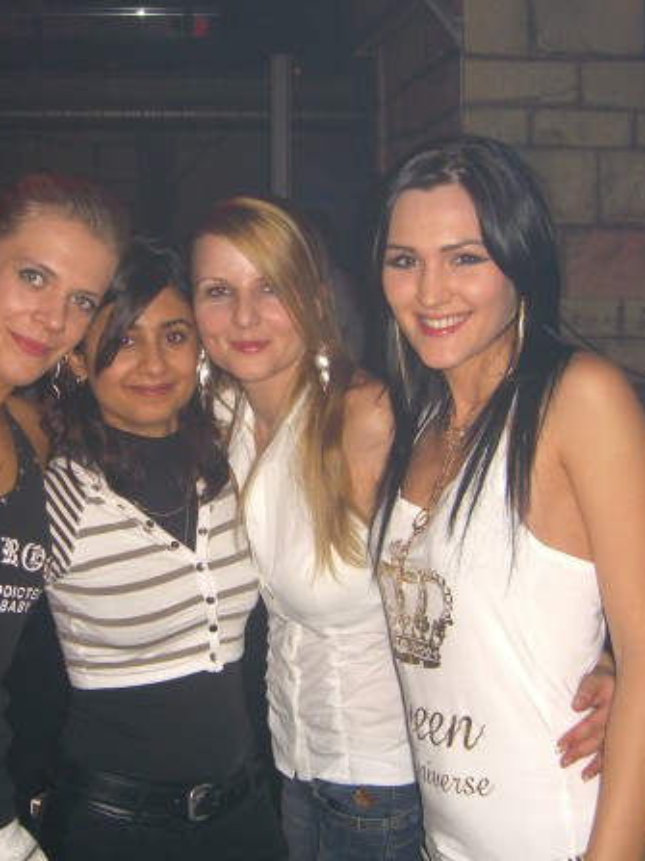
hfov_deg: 28.5
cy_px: 431
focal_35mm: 51
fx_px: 1268
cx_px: 250
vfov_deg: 37.5
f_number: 2.8
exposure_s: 1/60
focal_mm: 7.9
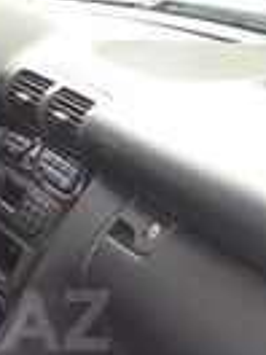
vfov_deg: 17.8
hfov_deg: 13.0
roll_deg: +0.3
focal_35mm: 109
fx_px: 1117
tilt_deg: -25.3
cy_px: 320
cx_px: -97
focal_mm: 4.15
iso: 50
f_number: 2.2
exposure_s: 1/100
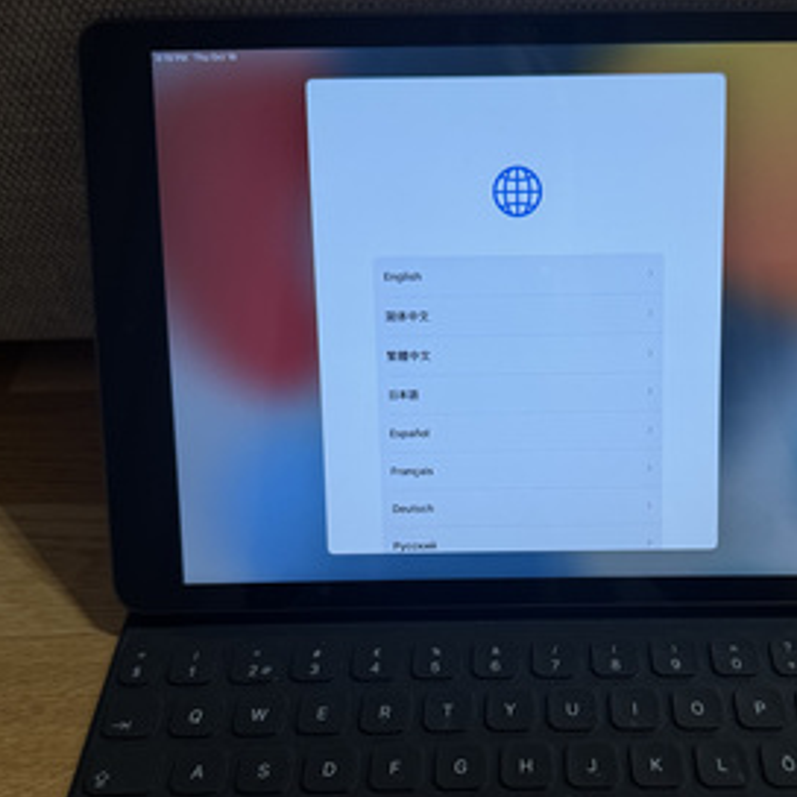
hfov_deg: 42.3
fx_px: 1016
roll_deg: +0.8
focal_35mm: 39
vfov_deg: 42.6
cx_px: 532
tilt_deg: -43.4
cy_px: 483
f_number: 1.78
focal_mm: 6.76
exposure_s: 1/71
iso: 125
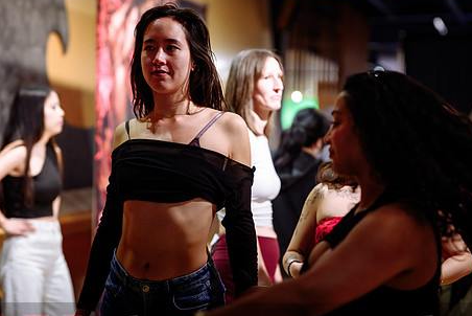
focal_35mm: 103
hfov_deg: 19.8
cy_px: 165
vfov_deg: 13.3
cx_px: 264
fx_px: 1351
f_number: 2
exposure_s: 1/125
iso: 1600
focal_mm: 70
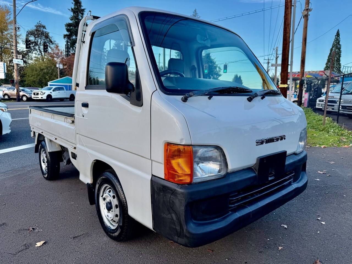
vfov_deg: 56.8
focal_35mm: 24
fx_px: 244
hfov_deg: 71.6
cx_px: 176
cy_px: 132
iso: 80
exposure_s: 1/992
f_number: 1.78
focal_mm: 6.76
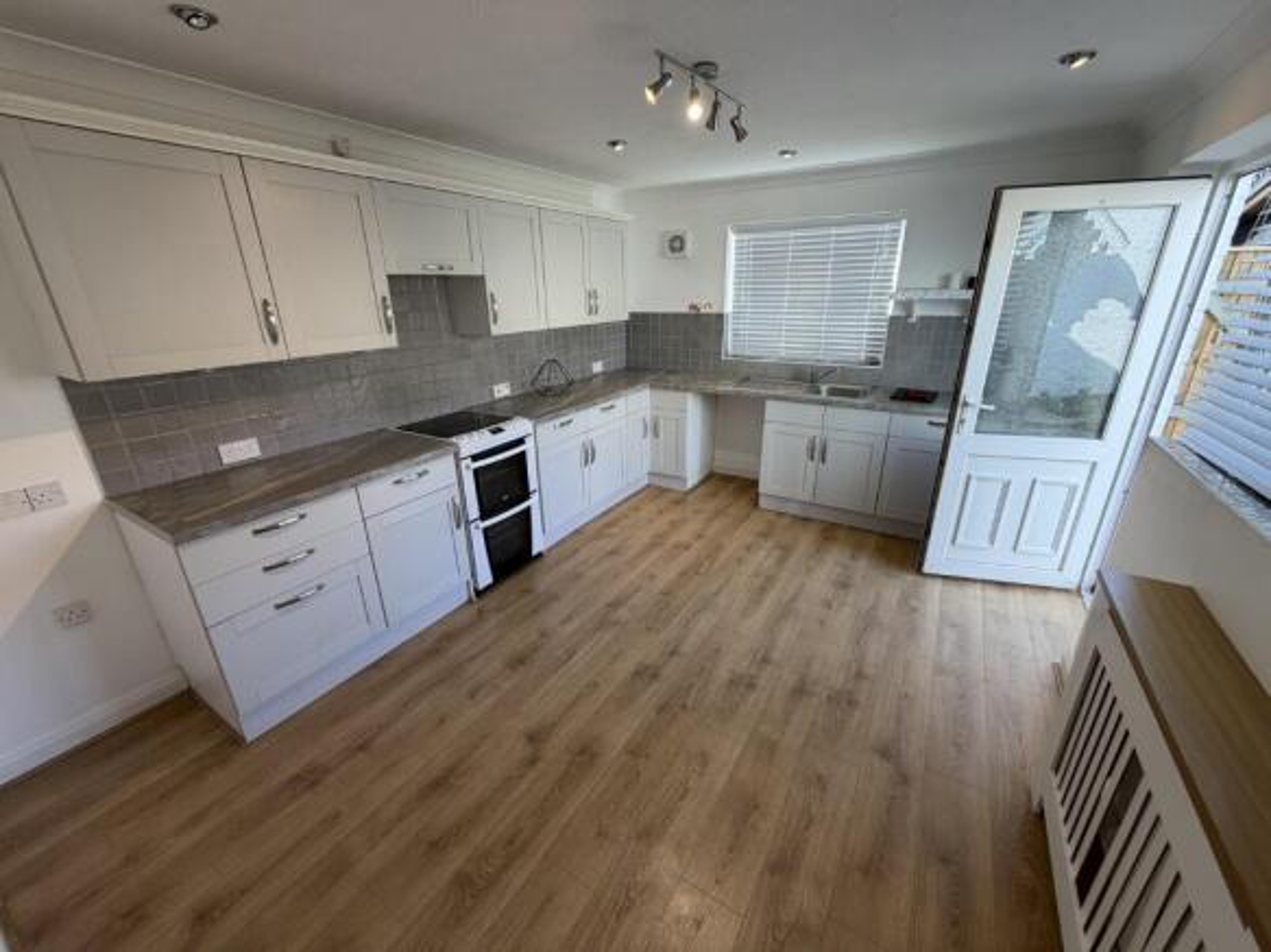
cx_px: 636
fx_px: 514
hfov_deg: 102.1
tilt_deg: -21.0
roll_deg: +1.3
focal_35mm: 14
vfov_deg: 85.7
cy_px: 476
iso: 64
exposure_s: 1/100
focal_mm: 2.22
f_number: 2.2
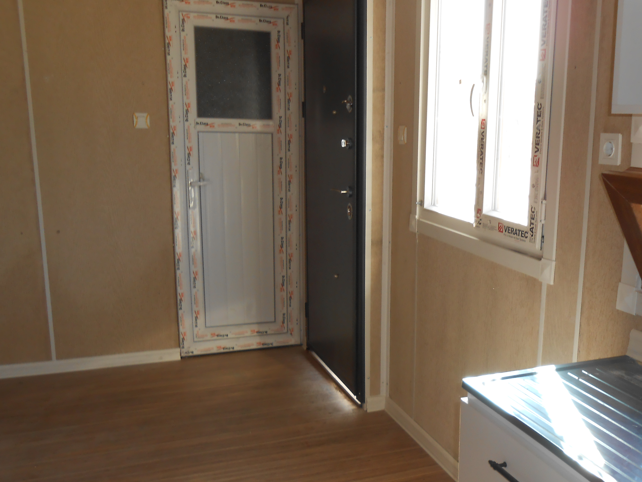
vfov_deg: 35.8
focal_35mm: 40
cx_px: 426
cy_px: 286
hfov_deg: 46.1
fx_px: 742
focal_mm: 5.3
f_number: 3.8
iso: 100
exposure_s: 1/30
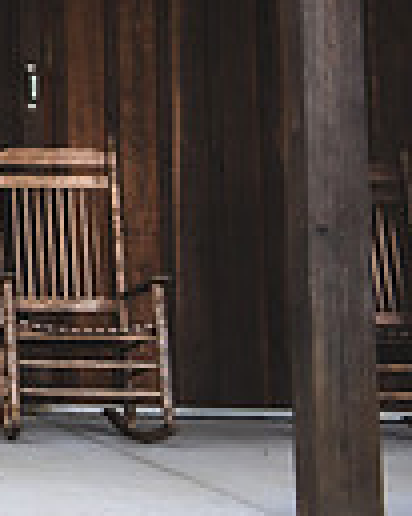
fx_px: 2838
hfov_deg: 7.5
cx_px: -720
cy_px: -110
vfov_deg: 10.2
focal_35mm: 186
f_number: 2.8
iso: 100
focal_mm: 44
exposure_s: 1/125
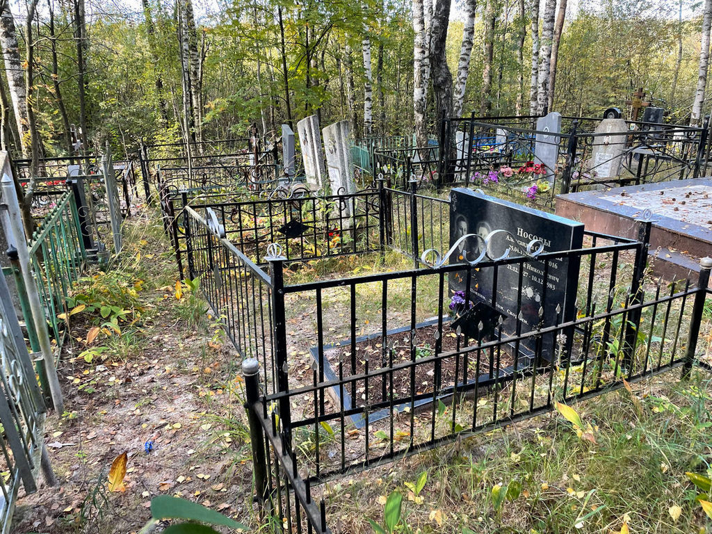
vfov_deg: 53.1
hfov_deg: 67.3
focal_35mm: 26
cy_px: 267
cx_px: 356
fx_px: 535
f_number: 1.6
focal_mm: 4.2
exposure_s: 1/121
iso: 64
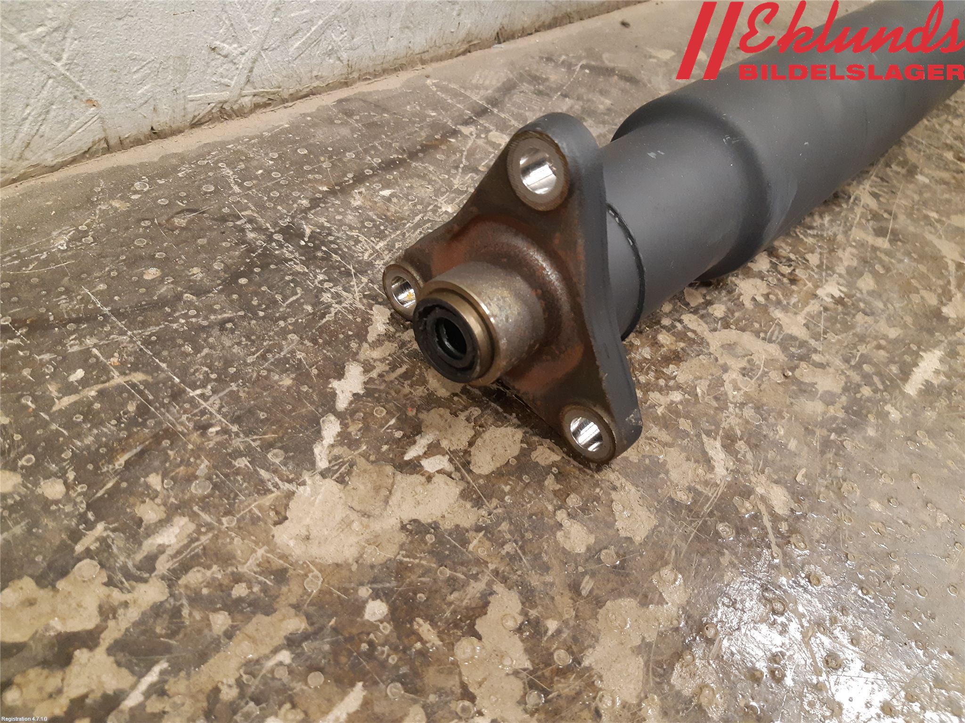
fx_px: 725
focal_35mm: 26
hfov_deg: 67.3
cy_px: 362
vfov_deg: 53.1
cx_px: 482
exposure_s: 1/33
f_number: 1.7
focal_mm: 3.93
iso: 250
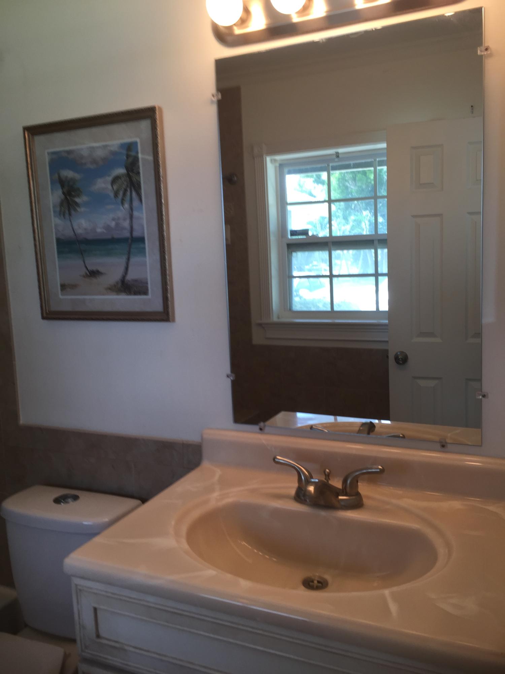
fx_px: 564
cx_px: 252
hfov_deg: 48.2
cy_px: 337
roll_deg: +4.3
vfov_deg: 61.7
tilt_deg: -5.7
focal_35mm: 29
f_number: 2.2
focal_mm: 4.15
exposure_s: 1/60
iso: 32
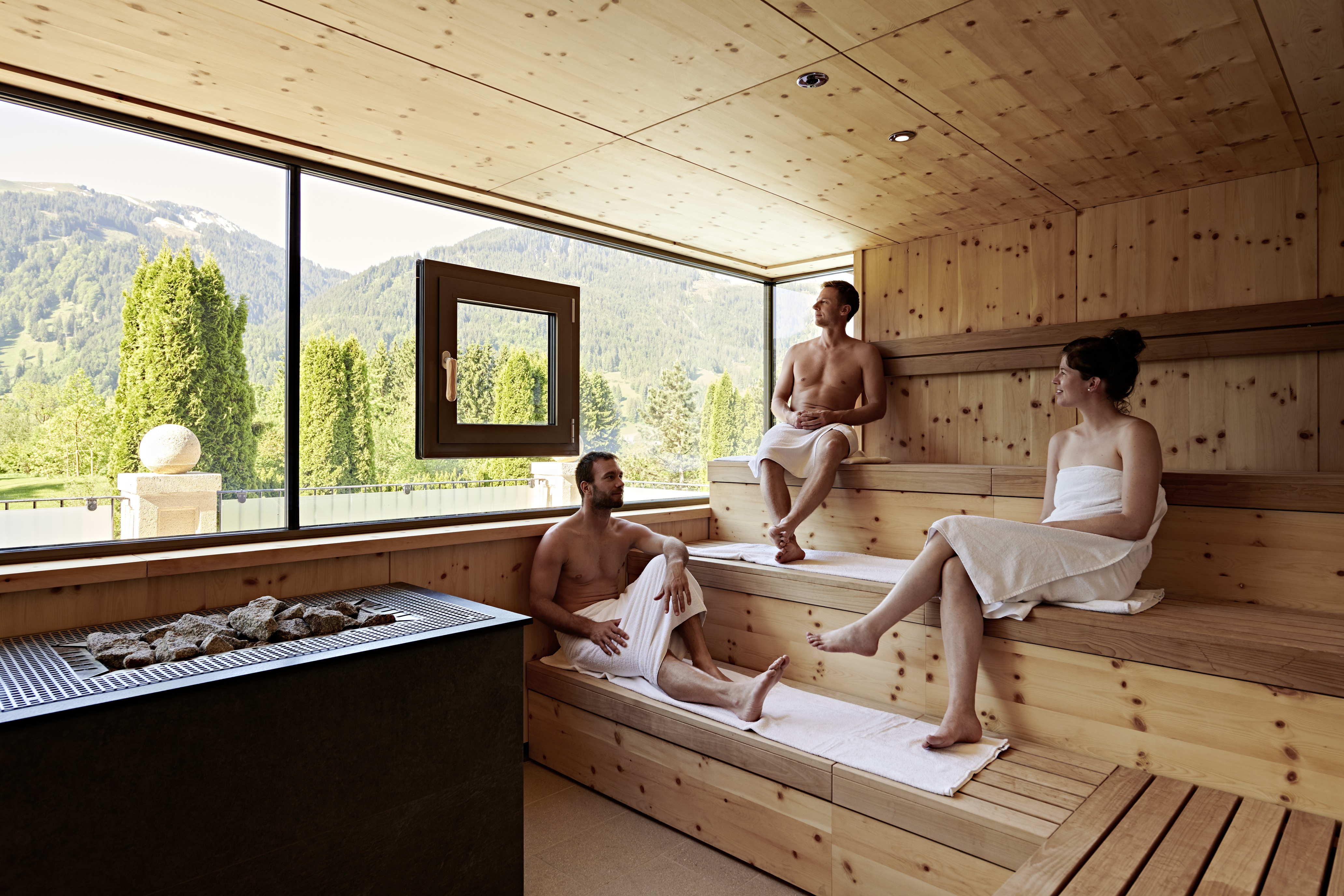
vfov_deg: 59.5
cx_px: 672
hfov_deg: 81.2
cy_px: 448
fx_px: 784
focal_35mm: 21
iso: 100
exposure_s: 1/20
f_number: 7.1
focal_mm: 21
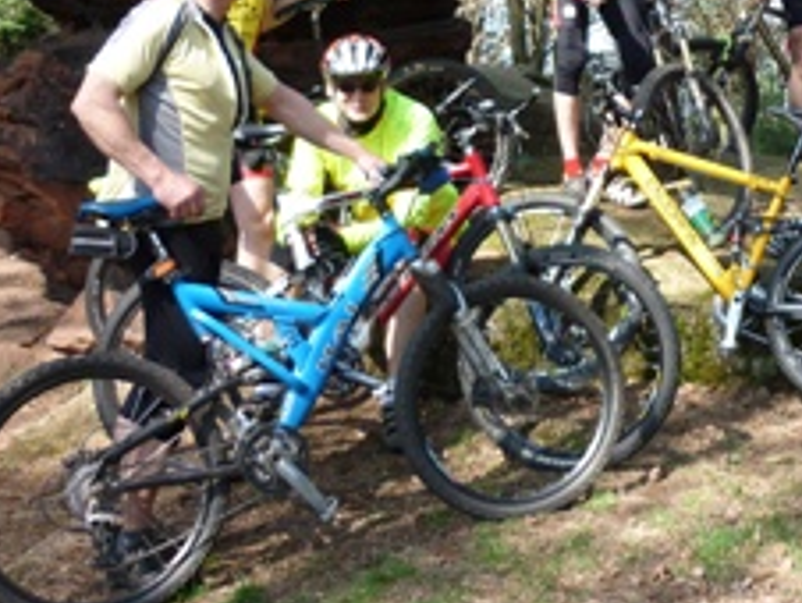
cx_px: 742
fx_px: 1693
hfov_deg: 25.7
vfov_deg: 19.5
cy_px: -30
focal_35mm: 73
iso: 80
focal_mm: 5.5
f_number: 2.8
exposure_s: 1/160
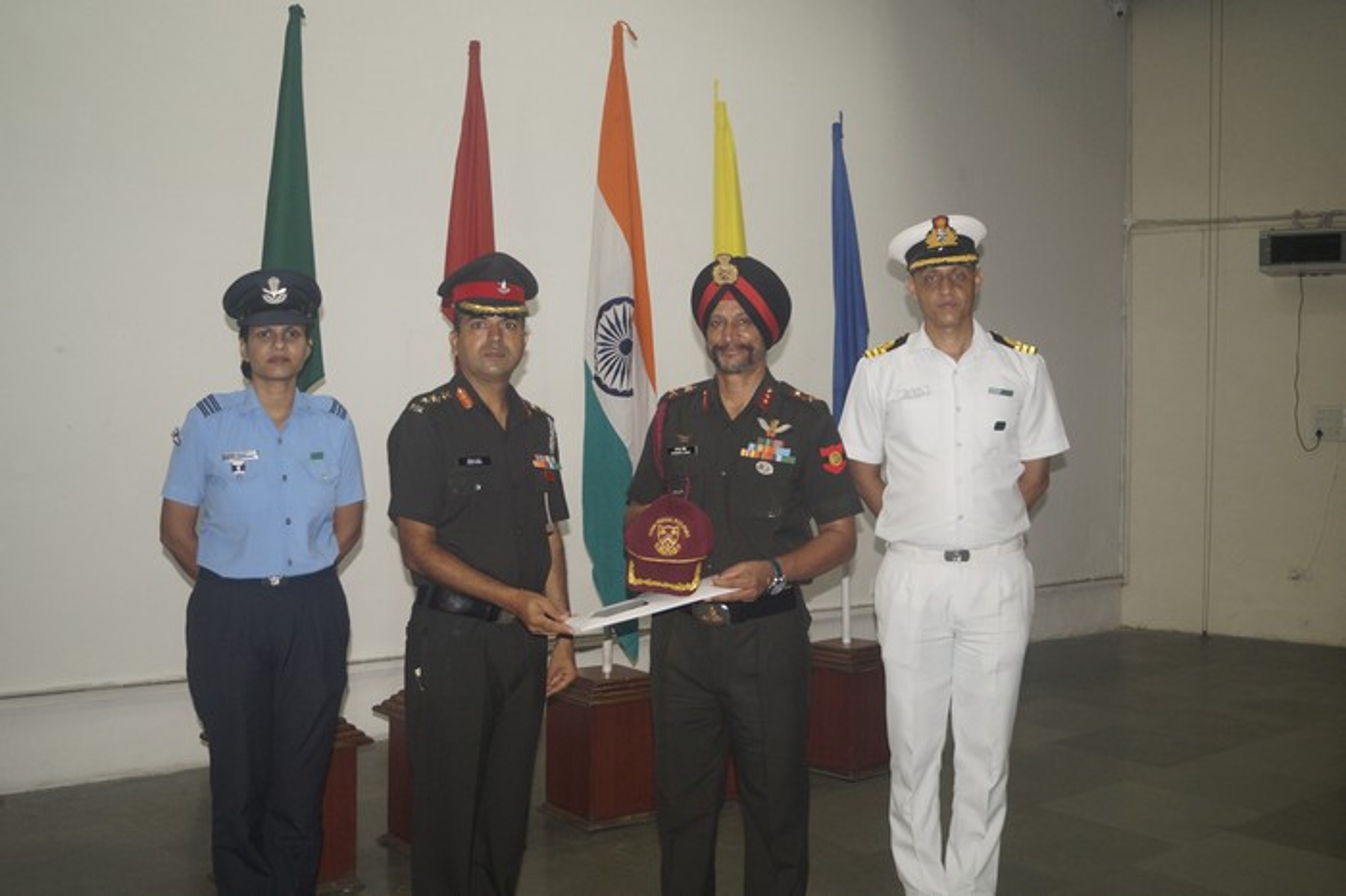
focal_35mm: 36
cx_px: 673
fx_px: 1345
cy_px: 448
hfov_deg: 53.2
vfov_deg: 36.8
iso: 800
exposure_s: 1/160
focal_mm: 24
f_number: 4
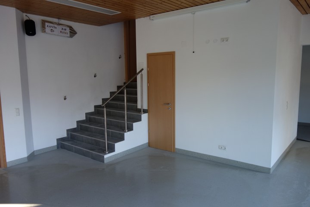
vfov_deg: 46.4
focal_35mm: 28
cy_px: 104
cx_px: 155
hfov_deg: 65.5
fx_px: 241
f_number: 1.8
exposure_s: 1/80
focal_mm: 10.4
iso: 125
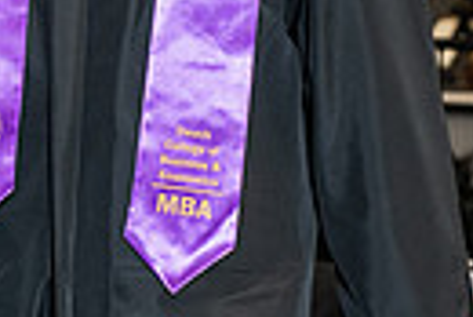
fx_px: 4117
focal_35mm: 313
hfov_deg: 6.5
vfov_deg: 4.4
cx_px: -124
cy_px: -115
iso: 2000
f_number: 5
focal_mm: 70
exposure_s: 1/200
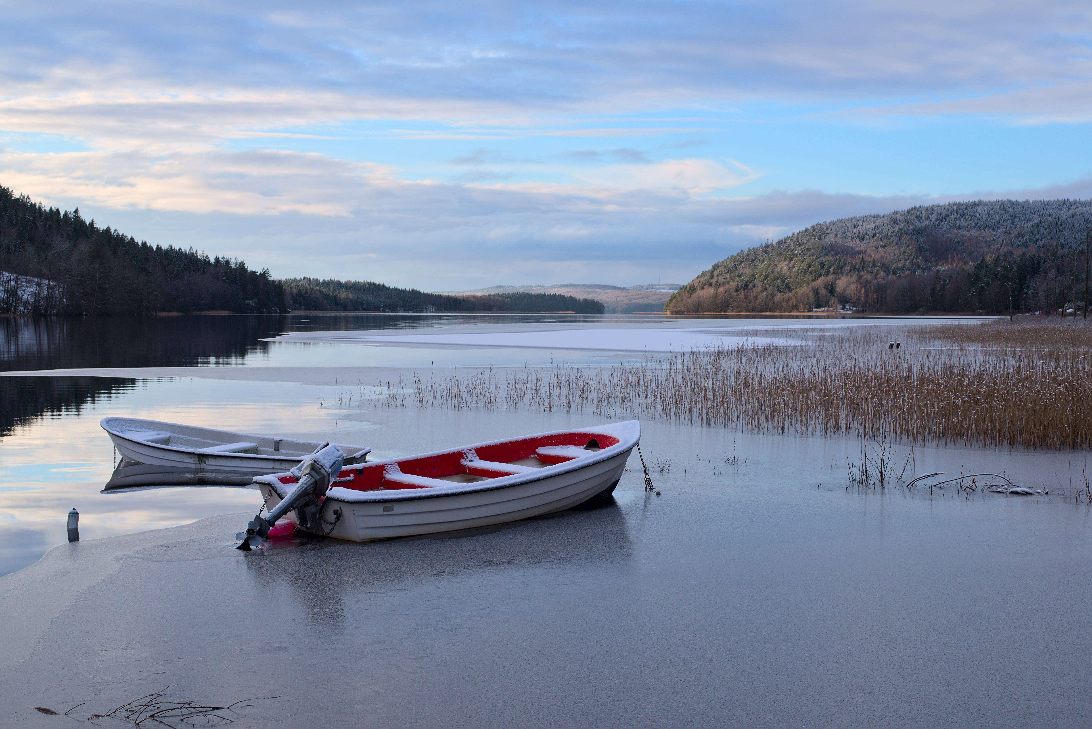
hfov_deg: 39.6
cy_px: 364
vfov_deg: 27.0
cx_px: 546
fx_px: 1517
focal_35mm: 50
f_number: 11
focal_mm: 50
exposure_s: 1/100
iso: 100
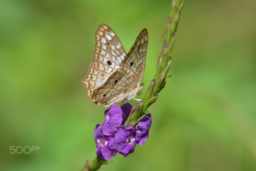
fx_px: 2133
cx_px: 128
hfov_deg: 6.9
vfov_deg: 4.6
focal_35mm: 300
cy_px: 86
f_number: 5.6
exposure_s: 1/4000
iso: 800
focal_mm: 200
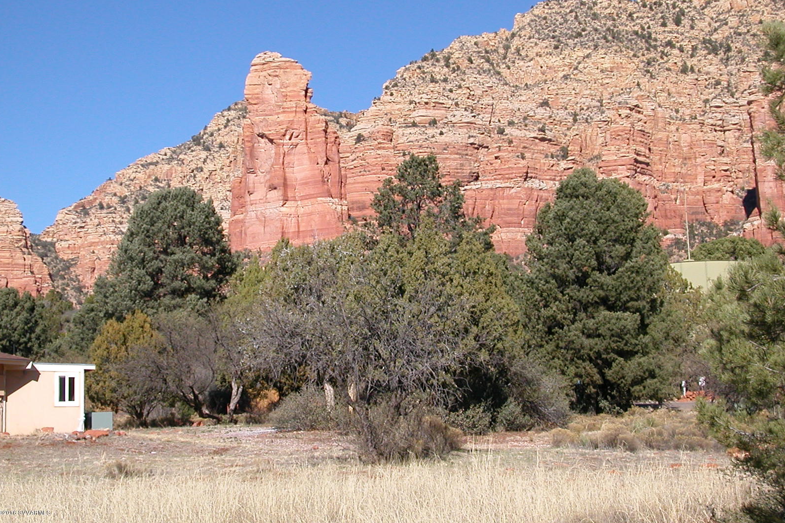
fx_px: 1461
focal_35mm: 67
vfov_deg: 20.3
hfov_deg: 30.1
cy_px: 236
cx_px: 391
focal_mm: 9.7
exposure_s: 1/1083
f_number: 3.5
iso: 100
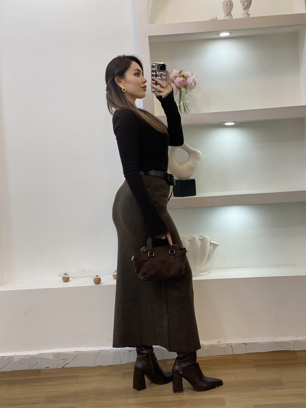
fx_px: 613
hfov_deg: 28.0
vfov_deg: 36.8
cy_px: 204
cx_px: 153
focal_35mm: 52
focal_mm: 6
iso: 80
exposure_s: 1/100
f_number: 2
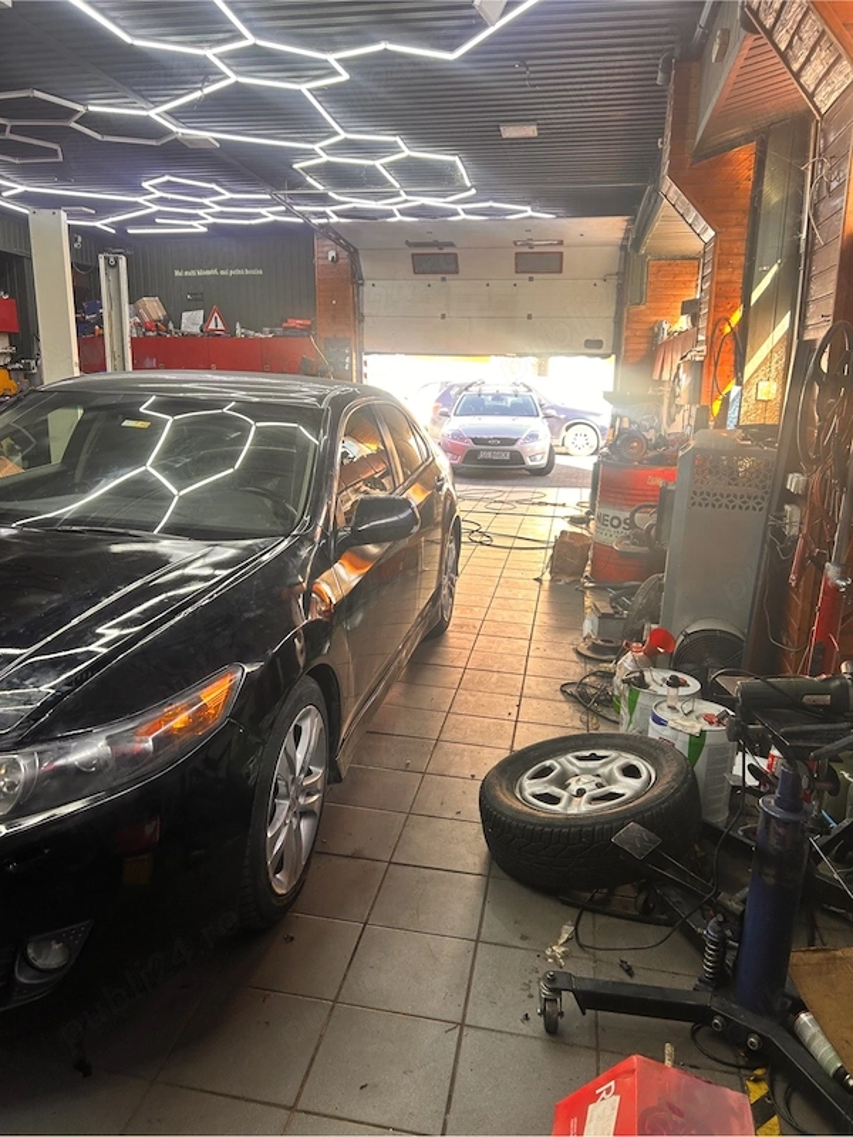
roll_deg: -0.9
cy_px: 568
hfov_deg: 53.1
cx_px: 426
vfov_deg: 67.3
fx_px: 854
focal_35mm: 26
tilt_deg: -12.6
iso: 64
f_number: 1.5
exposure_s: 1/121
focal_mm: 5.7
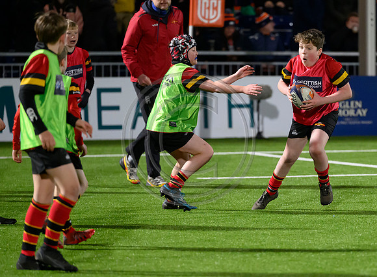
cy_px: 164
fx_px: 3292
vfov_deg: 4.8
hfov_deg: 6.5
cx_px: 294
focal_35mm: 305
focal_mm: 200
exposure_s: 1/1250
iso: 6400
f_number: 3.2
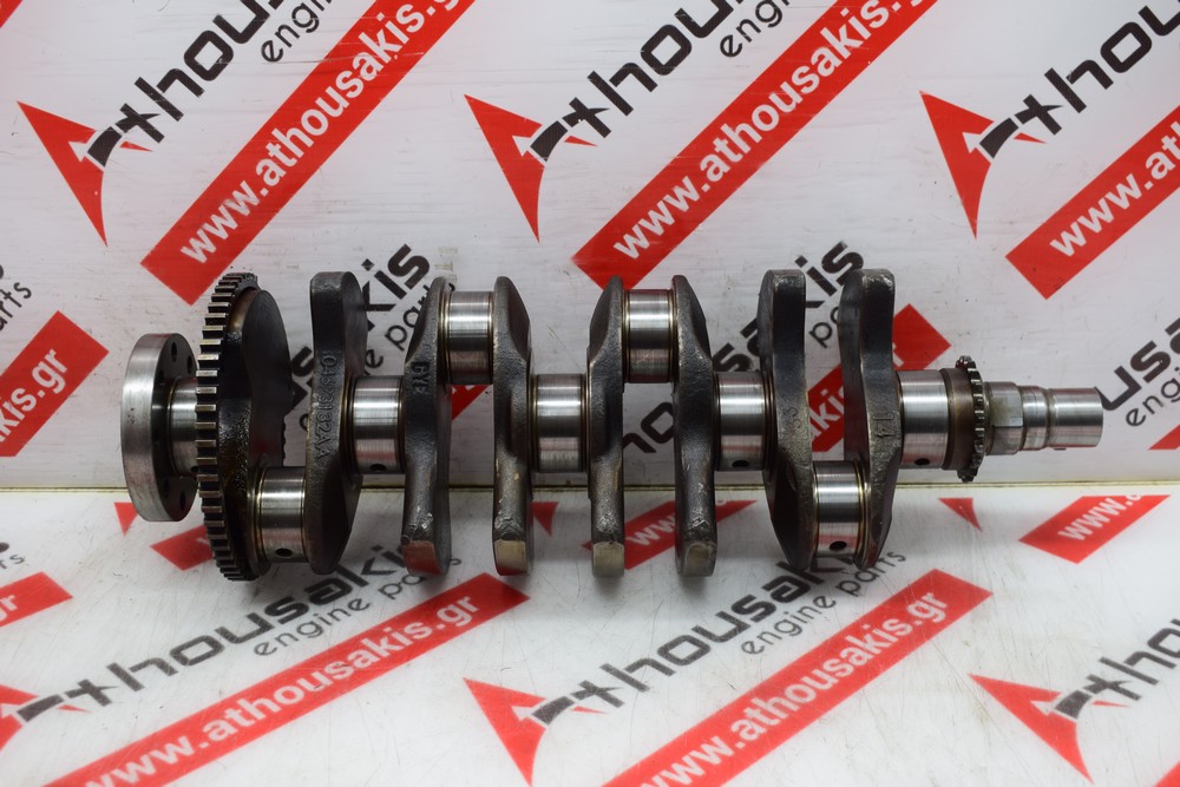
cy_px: 394
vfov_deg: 29.9
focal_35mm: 45
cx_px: 590
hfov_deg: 43.6
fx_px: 1475
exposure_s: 1/25
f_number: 7.1
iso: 400
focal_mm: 30
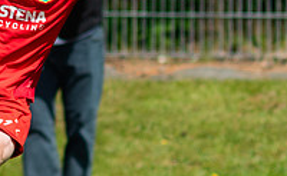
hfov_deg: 1.0
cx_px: -3
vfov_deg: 0.6
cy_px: 97
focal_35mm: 2207
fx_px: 17185
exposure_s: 1/2500
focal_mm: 300
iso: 110
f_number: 3.2
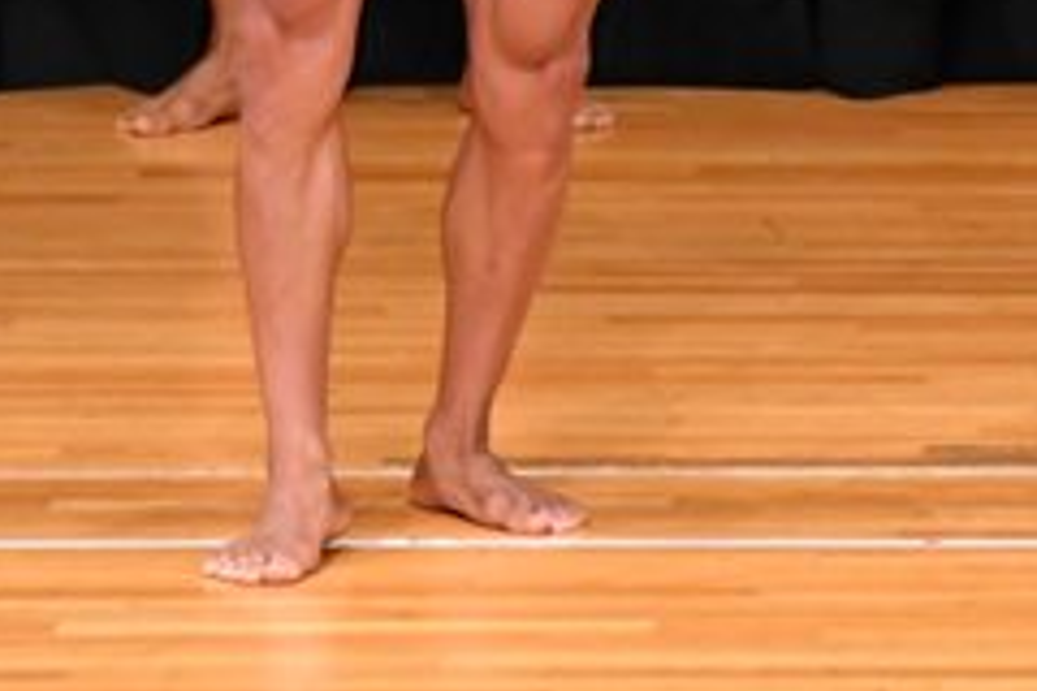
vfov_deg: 1.7
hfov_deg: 2.5
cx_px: 819
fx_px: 23676
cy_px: -298
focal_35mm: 822
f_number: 5.6
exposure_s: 1/400
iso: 4000
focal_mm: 170
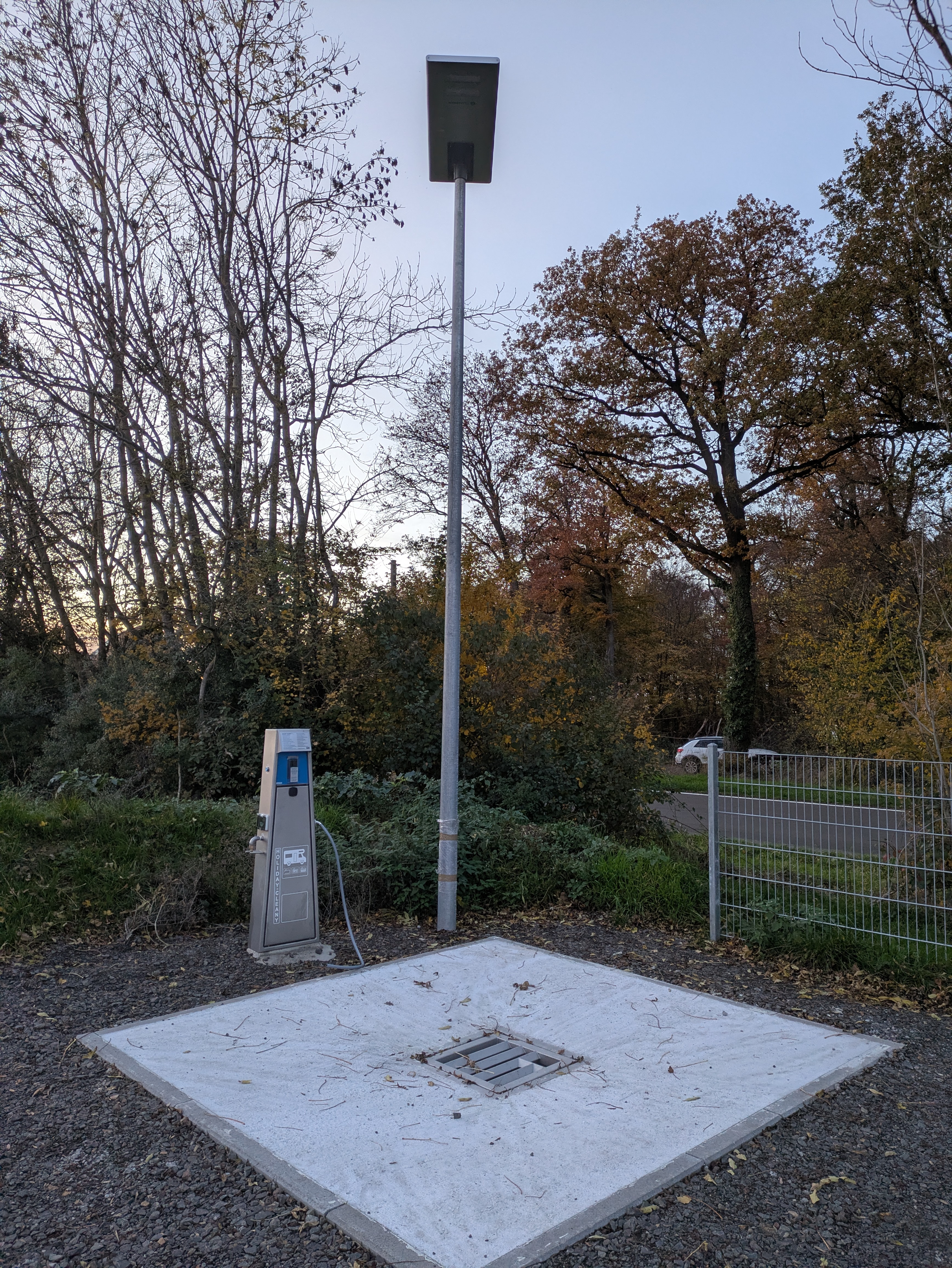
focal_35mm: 25
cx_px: 476
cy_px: 634
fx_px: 916
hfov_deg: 54.9
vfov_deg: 69.4
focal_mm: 5.43
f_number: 1.89
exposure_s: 1/100
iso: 112
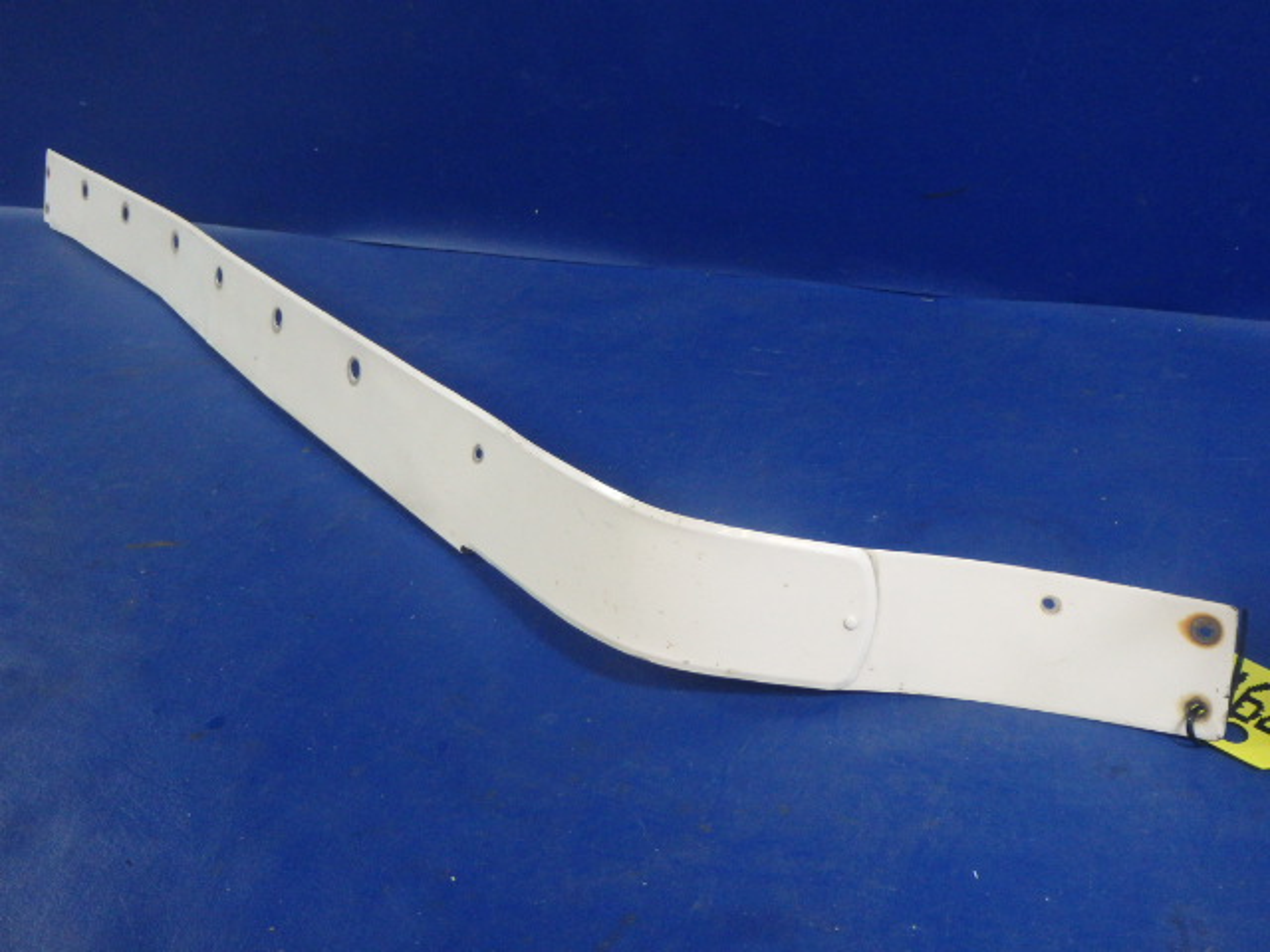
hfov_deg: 56.8
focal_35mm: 32
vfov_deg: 44.2
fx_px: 1174
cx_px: 635
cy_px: 476
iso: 500
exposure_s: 1/30
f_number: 4.2
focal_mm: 5.7
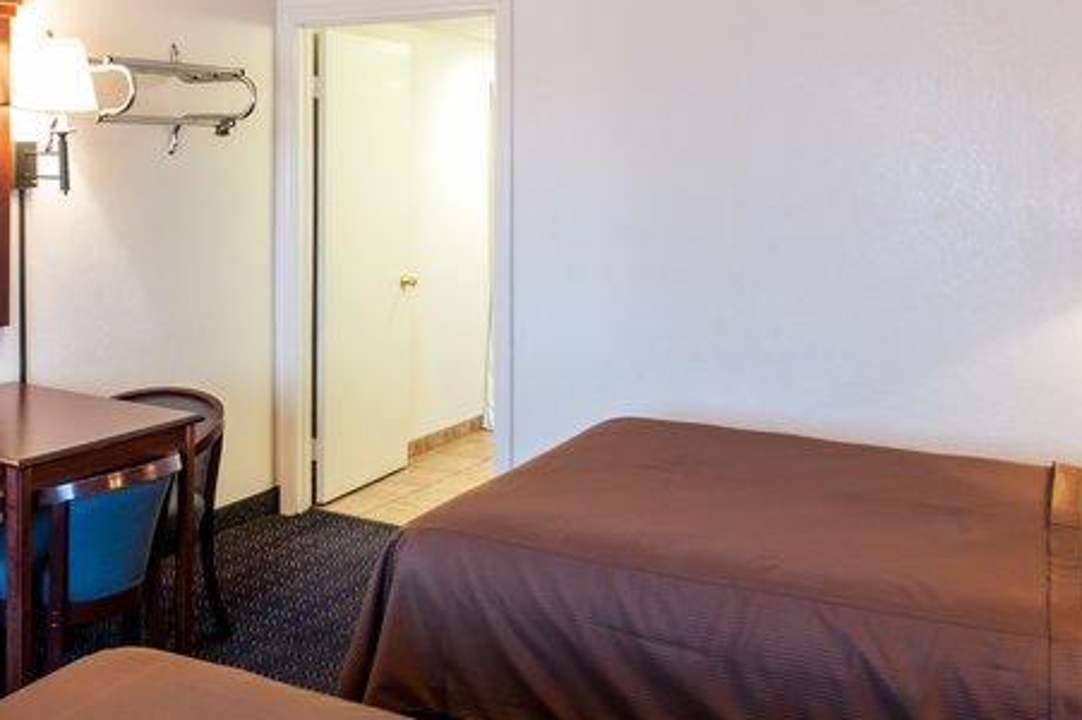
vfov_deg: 33.4
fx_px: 1198
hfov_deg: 44.7
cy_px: 344
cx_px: 132
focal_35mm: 40
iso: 100
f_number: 8
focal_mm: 15
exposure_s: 1/1.25
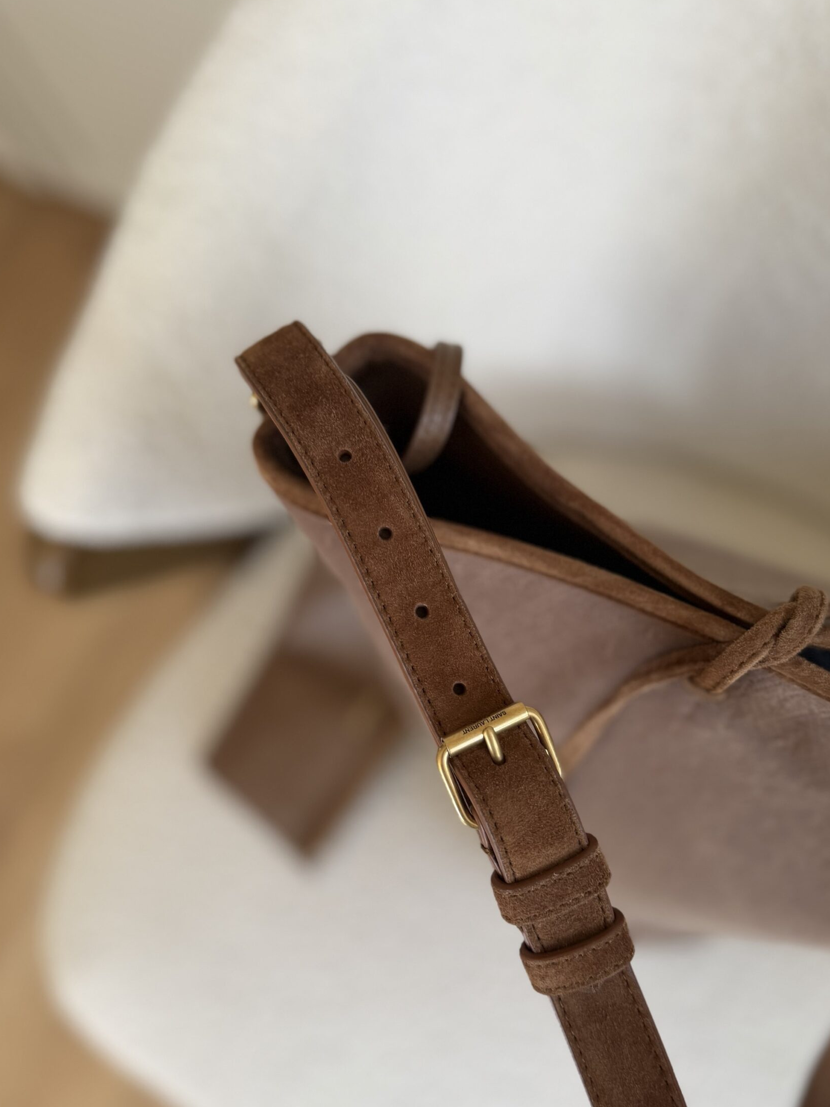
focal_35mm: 28
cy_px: 623
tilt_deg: -73.7
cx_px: 461
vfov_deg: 63.2
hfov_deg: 49.7
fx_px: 895
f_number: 1.78
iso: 50
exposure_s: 1/121
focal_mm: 6.76
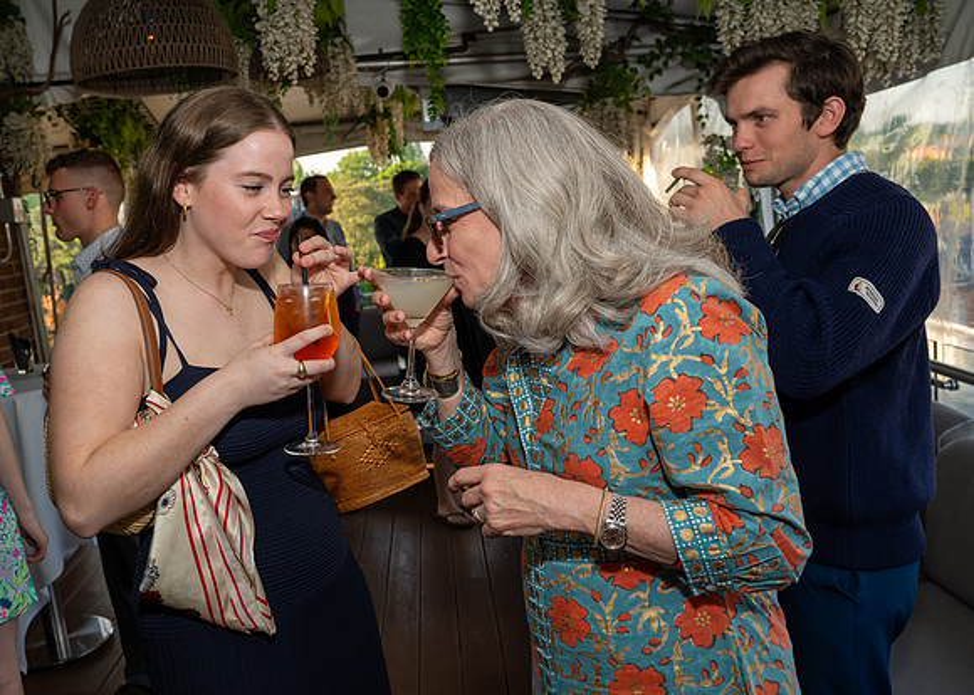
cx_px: 427
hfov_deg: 56.7
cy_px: 359
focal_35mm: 33
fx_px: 900
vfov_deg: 42.2
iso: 640
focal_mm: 29.5
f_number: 7.1
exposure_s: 1/250
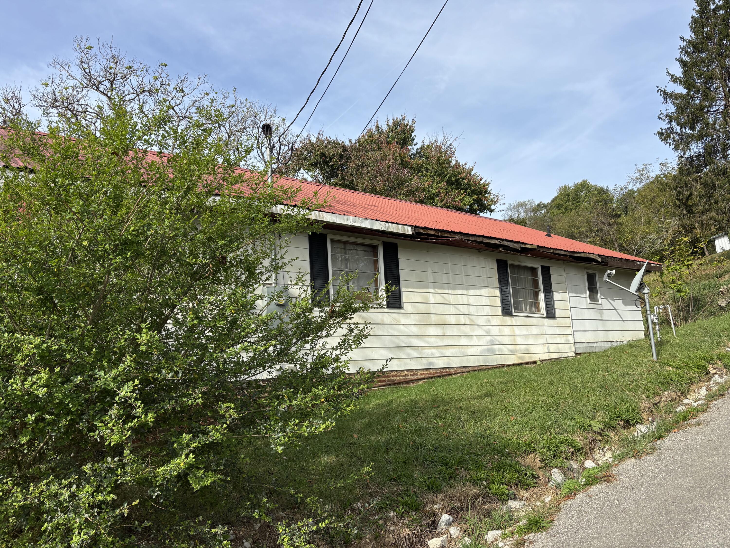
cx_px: 365
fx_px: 548
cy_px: 274
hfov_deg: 67.3
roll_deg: +2.2
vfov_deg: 53.1
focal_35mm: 26
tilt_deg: +9.3
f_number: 1.6
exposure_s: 1/2242
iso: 50
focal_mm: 5.96
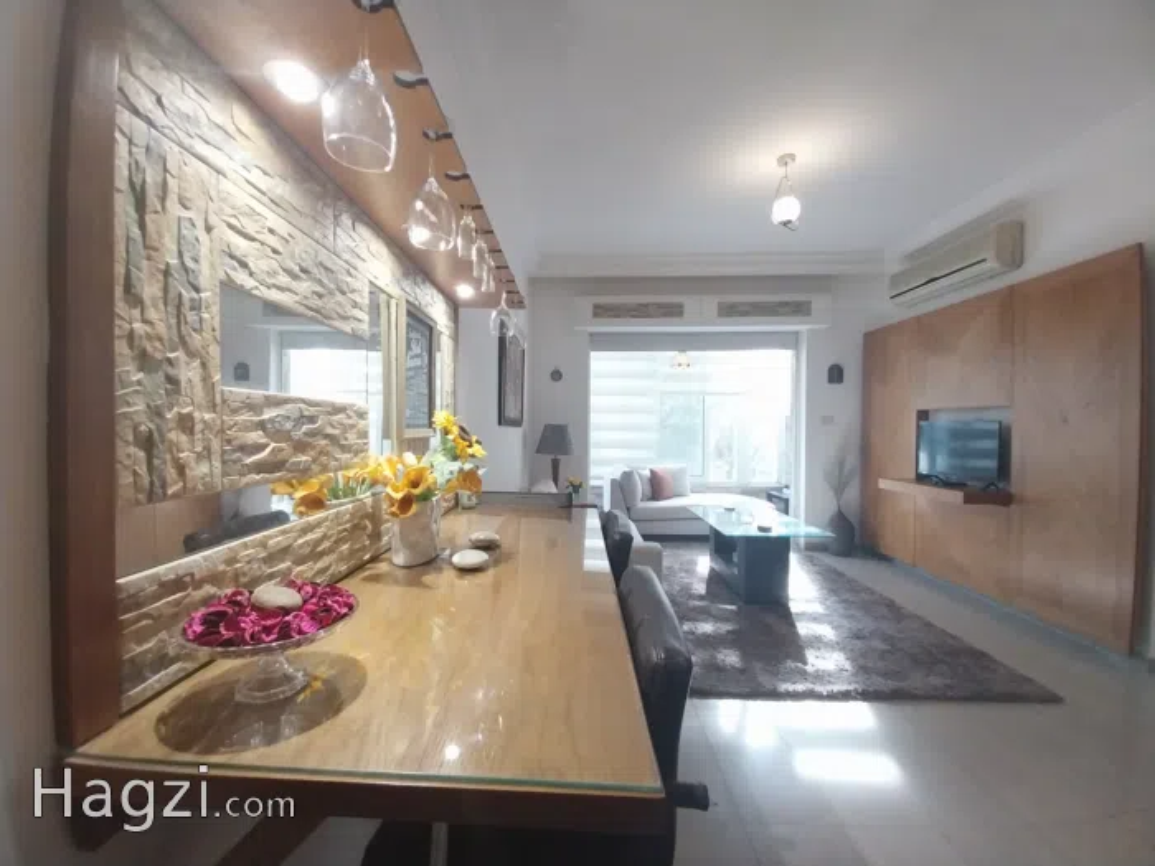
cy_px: 433
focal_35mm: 13
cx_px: 578
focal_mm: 1.3
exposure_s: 1/50
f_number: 2.2
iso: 160
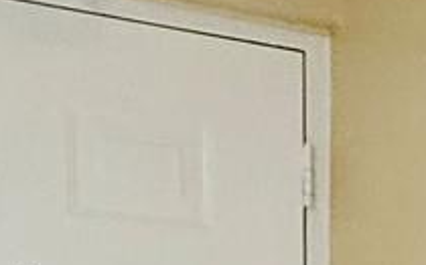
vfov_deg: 9.8
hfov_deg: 16.0
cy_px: 698
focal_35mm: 113
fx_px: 1311
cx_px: 738
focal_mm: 2.22
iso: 200
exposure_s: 1/60
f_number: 2.2
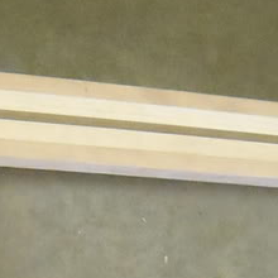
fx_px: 1308
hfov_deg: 11.3
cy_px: 378
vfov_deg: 11.7
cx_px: -207
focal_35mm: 144
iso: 800
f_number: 2.8
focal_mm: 5.7
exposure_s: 1/45
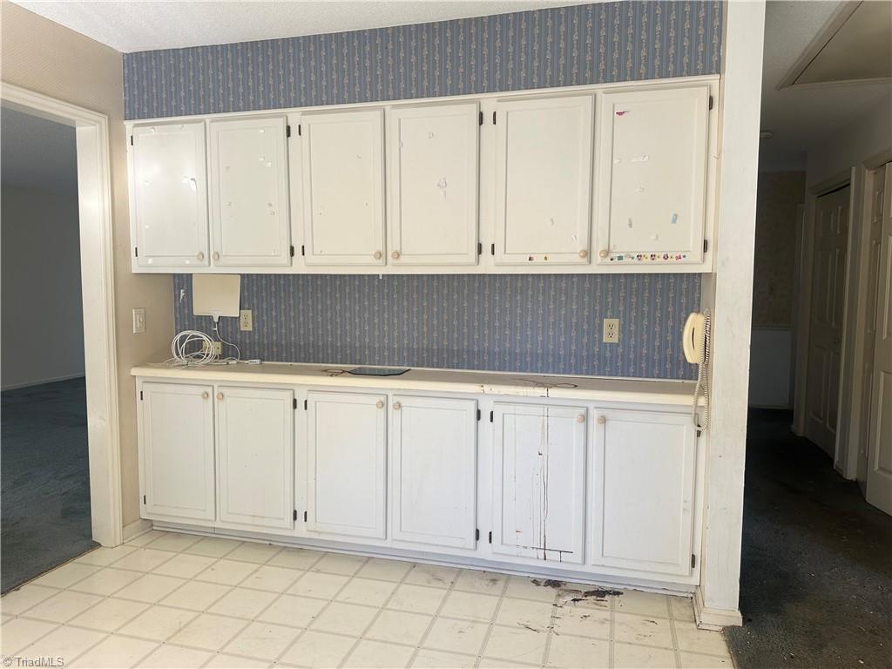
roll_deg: -0.8
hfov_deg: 71.6
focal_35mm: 24
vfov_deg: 56.8
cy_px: 334
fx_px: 618
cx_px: 446
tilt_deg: -4.6
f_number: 1.78
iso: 100
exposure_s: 1/121
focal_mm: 6.86
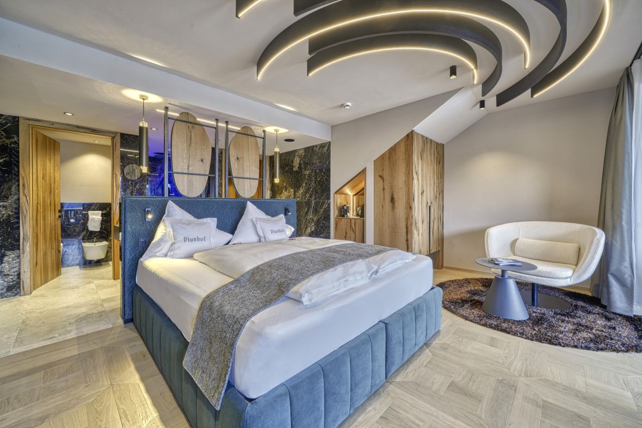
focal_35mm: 14
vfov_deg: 81.2
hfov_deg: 104.3
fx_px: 250
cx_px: 321
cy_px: 214
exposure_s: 1/13
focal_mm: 14
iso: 200
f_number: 10
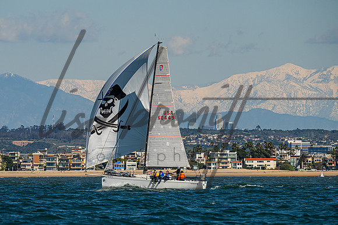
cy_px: 144
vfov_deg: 3.3
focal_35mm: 413
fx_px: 3881
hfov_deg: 5.0
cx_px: 137
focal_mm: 320
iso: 400
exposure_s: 1/2000
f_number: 9
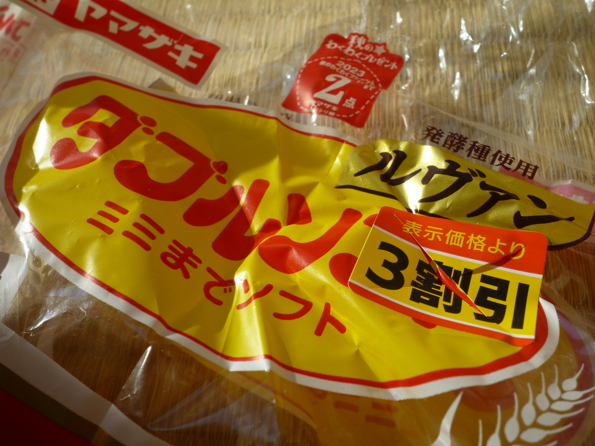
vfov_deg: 36.8
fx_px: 670
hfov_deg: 47.9
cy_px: 223
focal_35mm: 39
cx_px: 298
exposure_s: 1/320
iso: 80
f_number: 4
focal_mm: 6.8
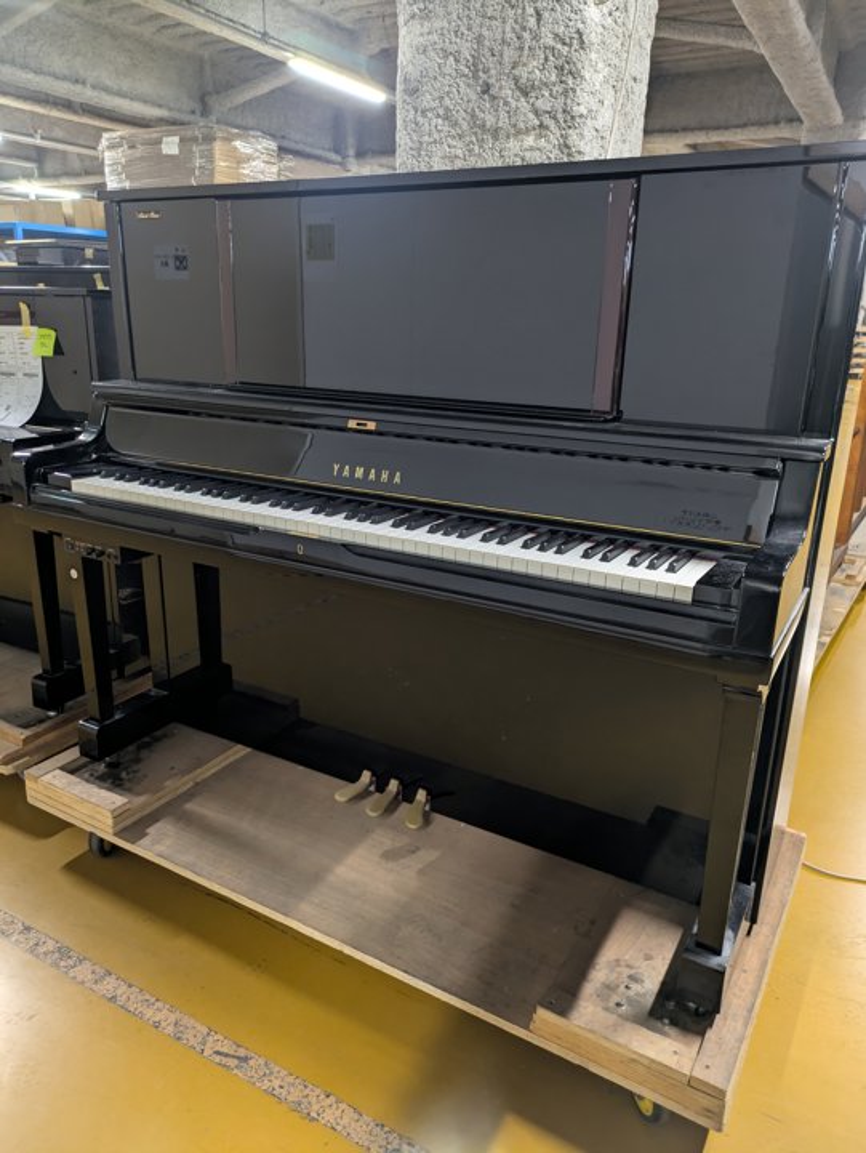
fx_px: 833
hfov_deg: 54.9
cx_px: 433
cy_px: 576
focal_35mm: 25
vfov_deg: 69.4
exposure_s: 1/25
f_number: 1.89
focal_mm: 5.43
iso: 262
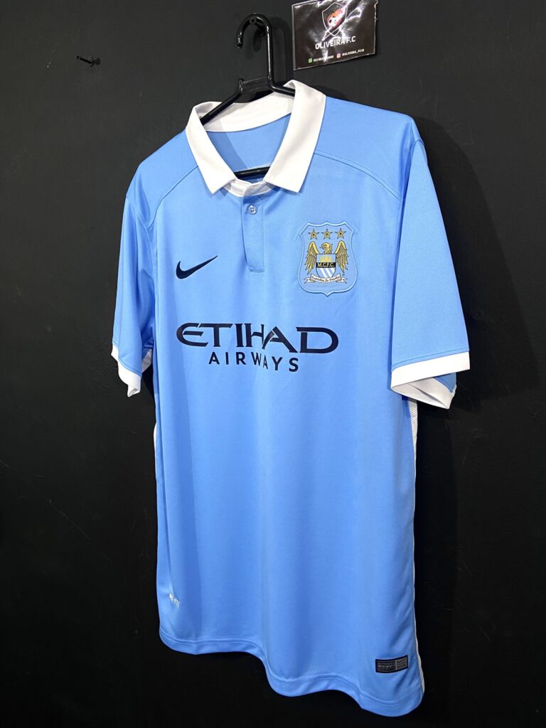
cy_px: 364
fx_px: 547
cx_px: 273
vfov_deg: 67.3
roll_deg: +2.0
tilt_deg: -8.2
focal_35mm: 26
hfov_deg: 53.1
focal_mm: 4.25
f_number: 1.8
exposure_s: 1/60
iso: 100
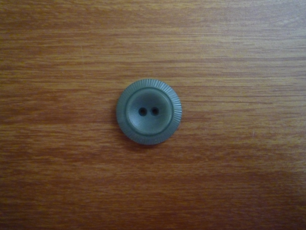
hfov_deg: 69.4
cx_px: 153
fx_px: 221
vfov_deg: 54.9
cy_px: 115
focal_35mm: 25
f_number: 2.8
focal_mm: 4.4
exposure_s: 1/8
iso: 800
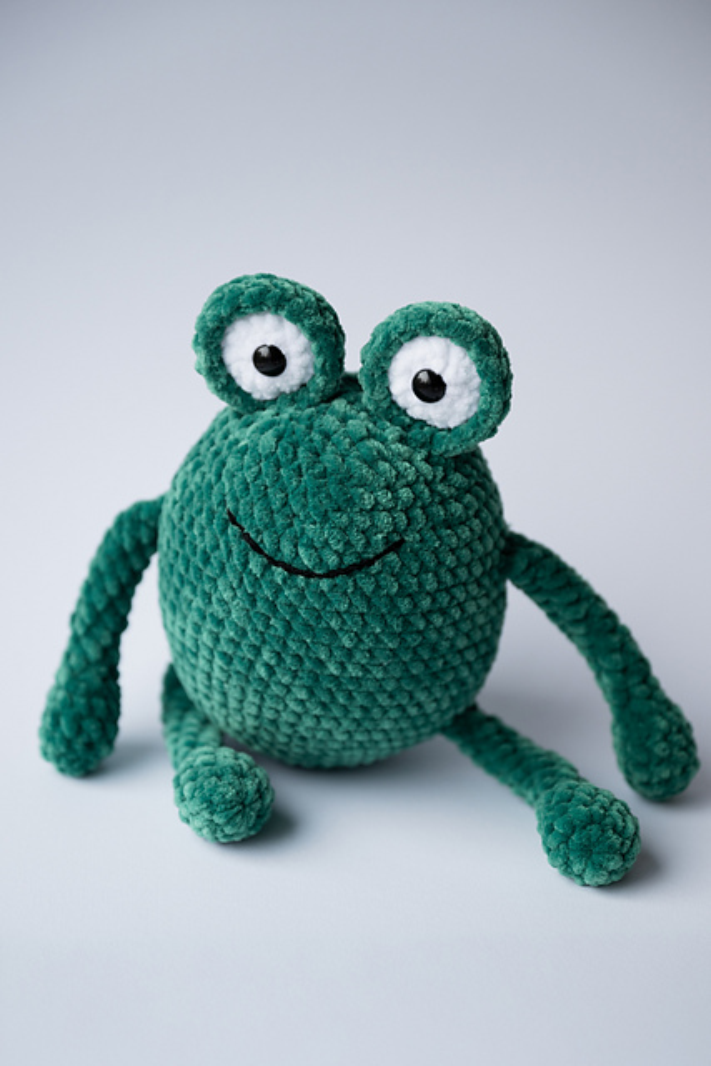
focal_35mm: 70
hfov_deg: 19.5
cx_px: 356
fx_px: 2072
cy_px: 533
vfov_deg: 28.8
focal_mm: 70
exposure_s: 1/160
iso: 250
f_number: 2.8
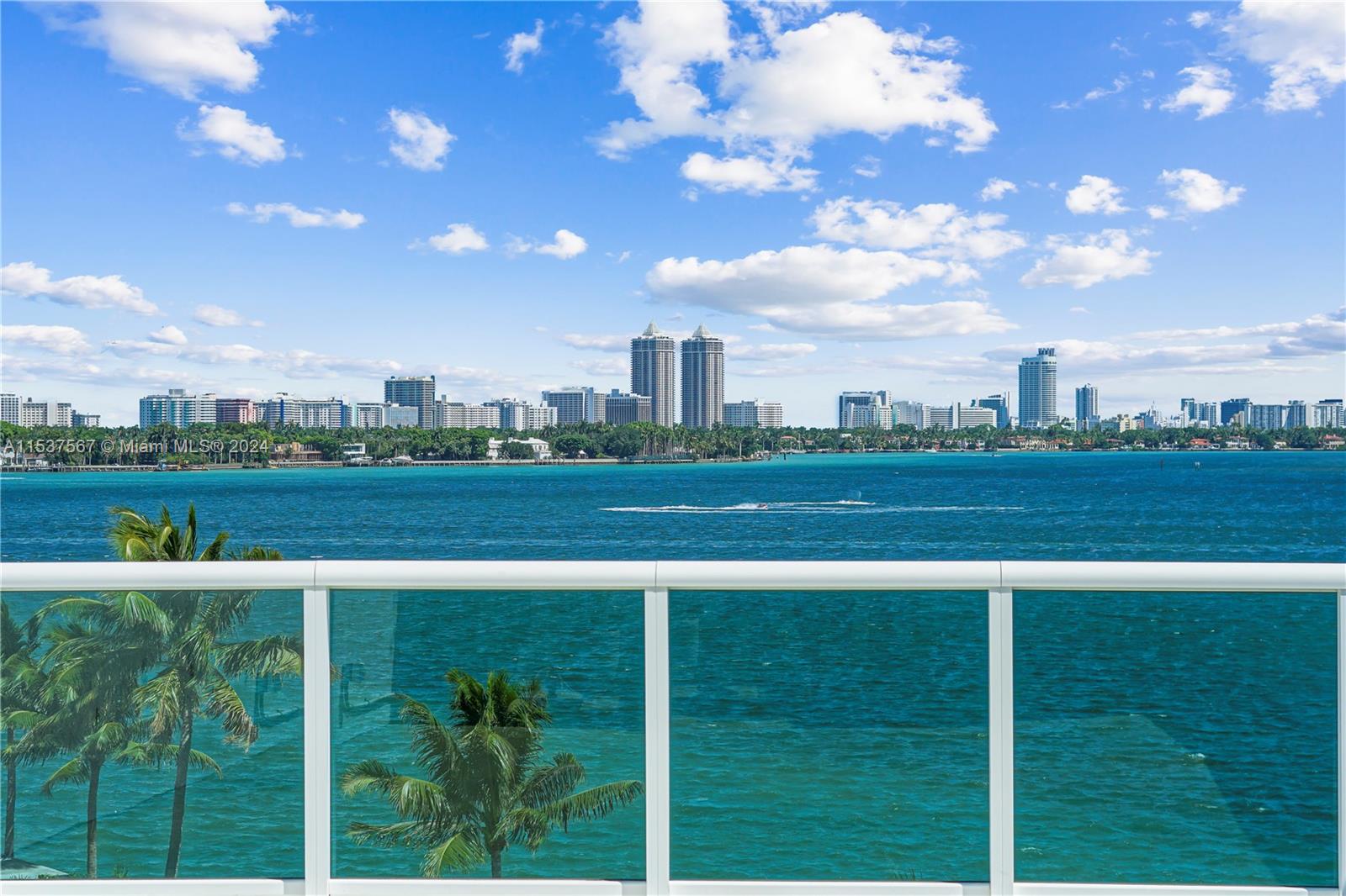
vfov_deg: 18.2
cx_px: 673
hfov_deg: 27.0
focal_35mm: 75
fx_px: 2803
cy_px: 448
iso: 125
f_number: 7.1
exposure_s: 1/640
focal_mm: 50
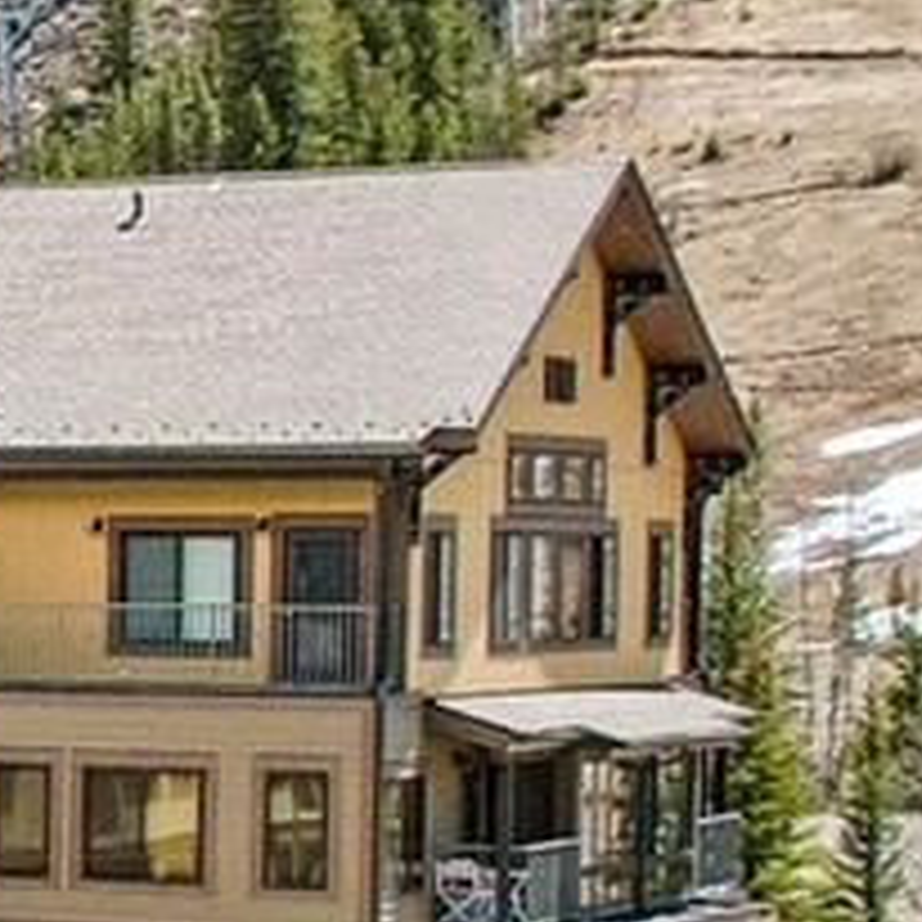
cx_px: -2512
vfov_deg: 11.3
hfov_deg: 8.1
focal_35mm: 155
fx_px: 4671
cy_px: 627
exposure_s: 1/2500
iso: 100
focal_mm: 8.4
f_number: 2.8
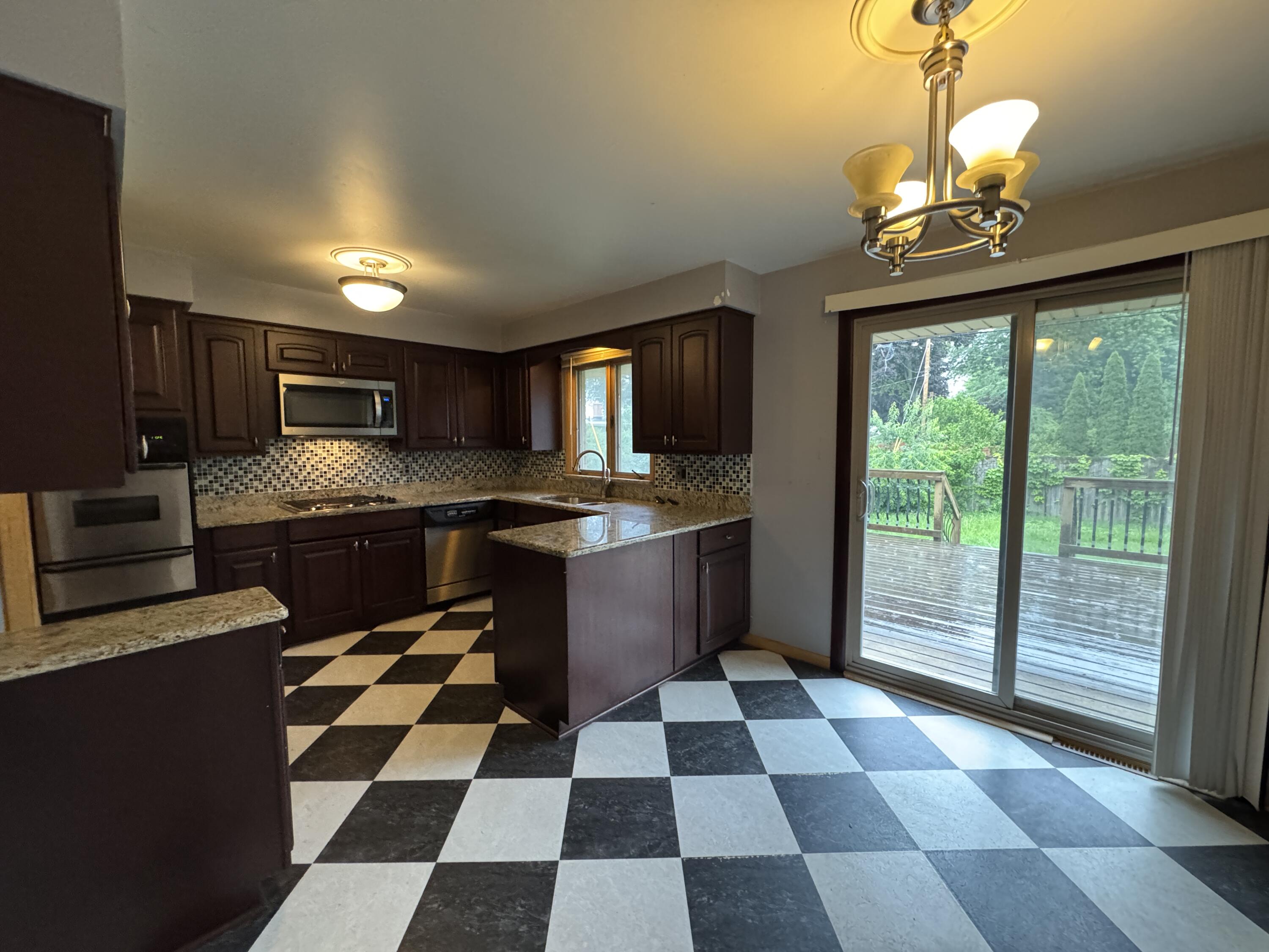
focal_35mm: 14
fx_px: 513
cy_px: 476
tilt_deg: -4.1
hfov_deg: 102.1
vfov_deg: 85.7
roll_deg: -0.7
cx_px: 634
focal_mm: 2.22
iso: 800
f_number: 2.2
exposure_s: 1/60
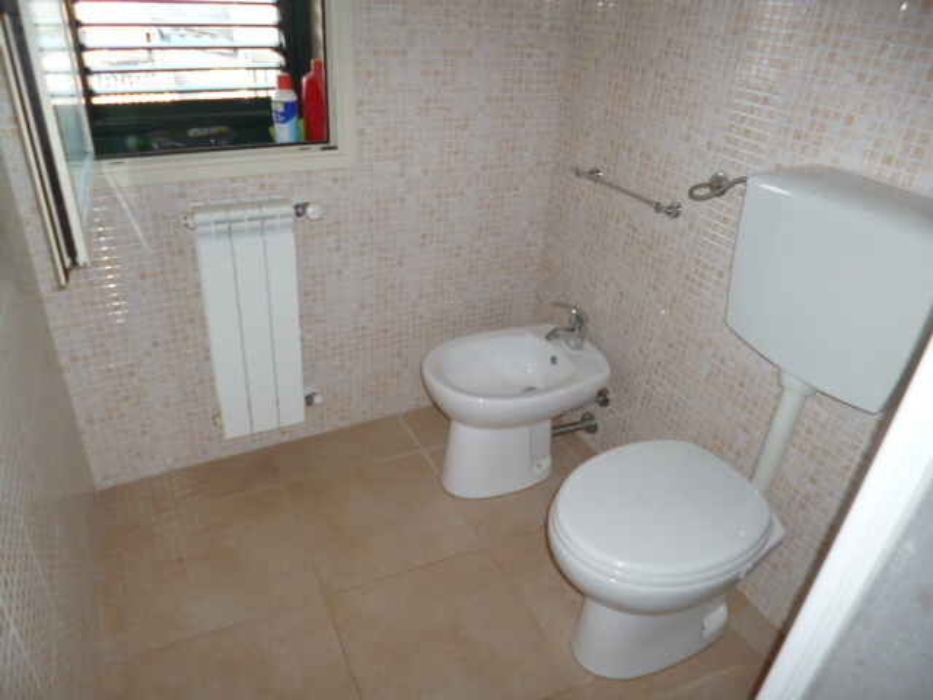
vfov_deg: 56.8
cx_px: 466
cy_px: 350
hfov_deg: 71.6
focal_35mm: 24
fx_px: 647
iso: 160
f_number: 2.5
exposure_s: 1/60
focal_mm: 4.3
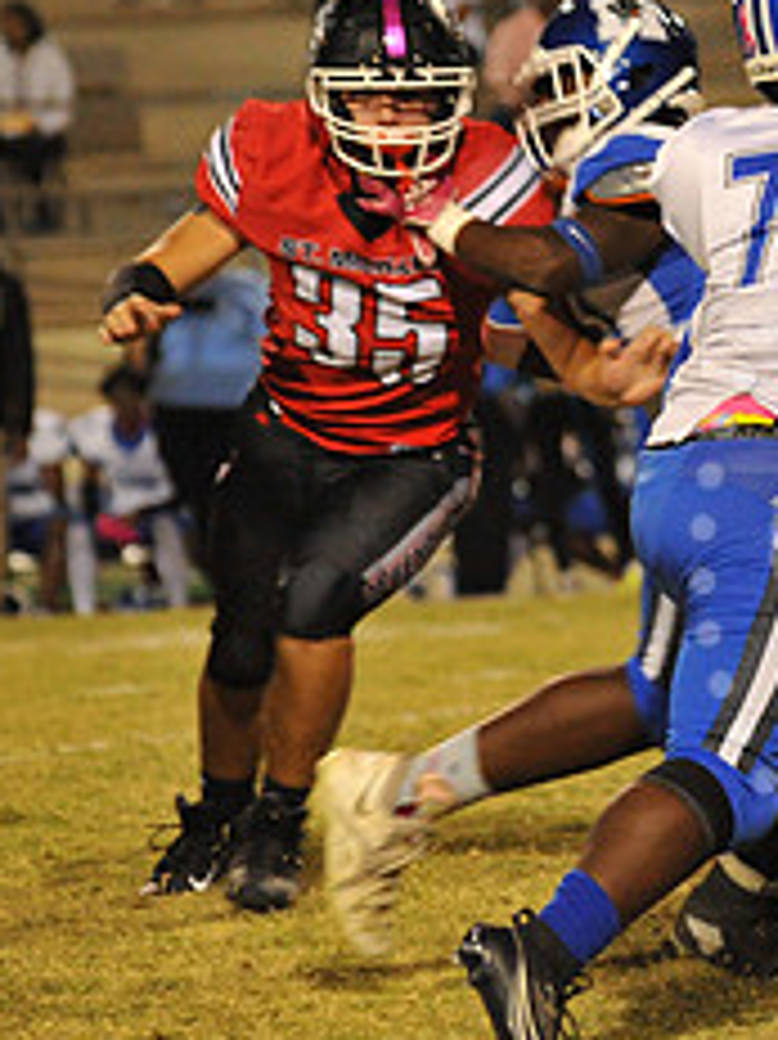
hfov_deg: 3.1
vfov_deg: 4.1
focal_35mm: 483
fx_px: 14487
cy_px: 554
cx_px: 1120
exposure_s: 1/200
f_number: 5.6
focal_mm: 200
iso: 5000
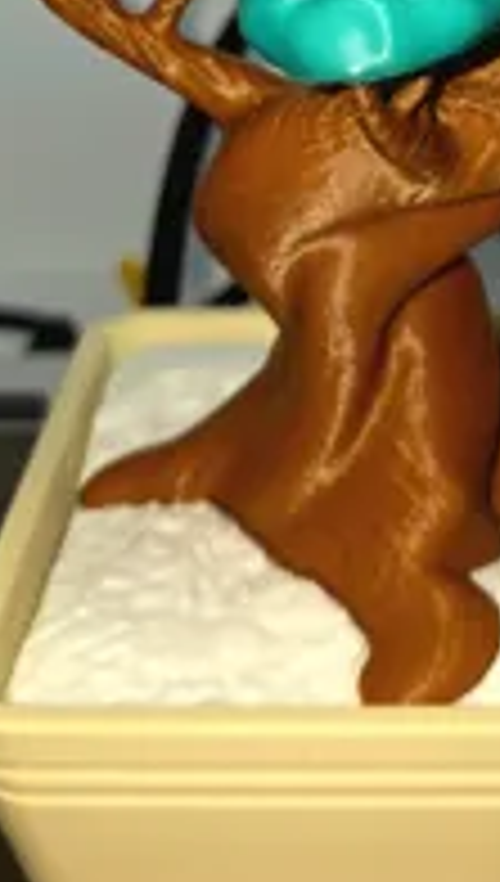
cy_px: -88
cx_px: 410
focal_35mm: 68
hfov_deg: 17.7
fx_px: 1595
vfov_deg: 28.2
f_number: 1.7
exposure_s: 1/50.3
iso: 12
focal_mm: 6.3
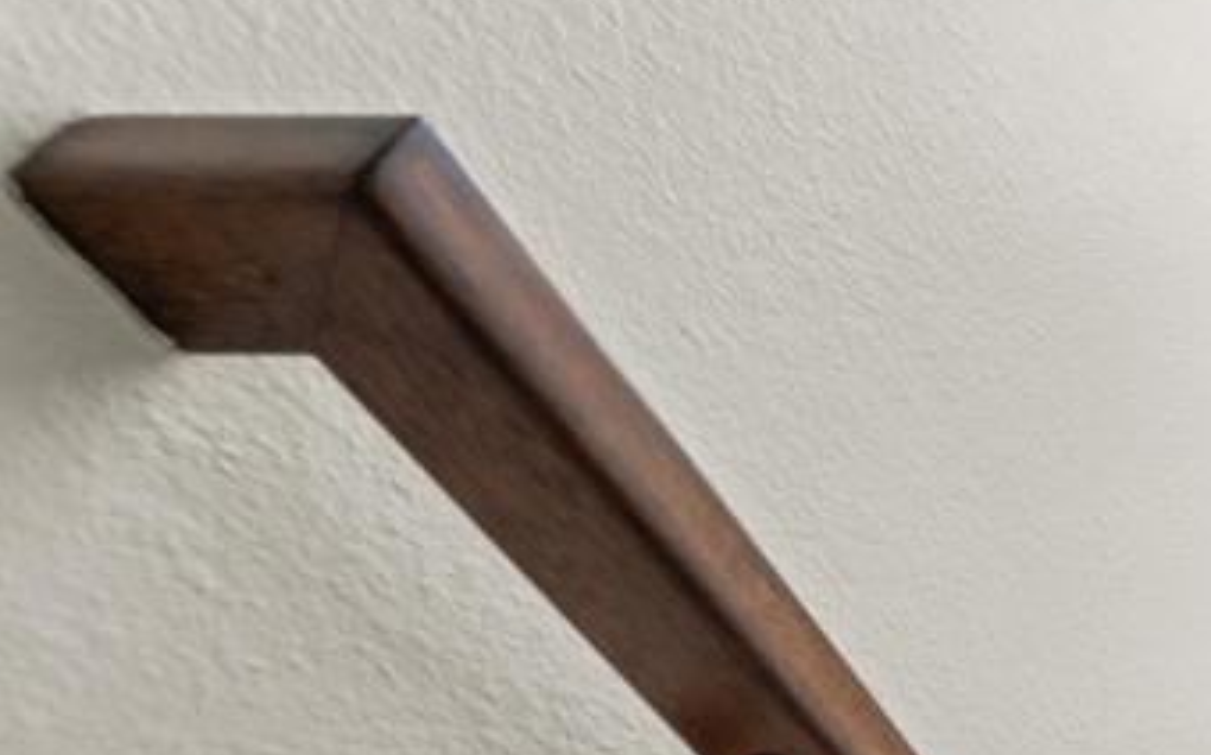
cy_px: 823
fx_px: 1418
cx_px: 1763
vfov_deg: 27.4
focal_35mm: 43
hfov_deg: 29.9
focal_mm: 14
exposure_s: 1/20
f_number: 9
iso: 500
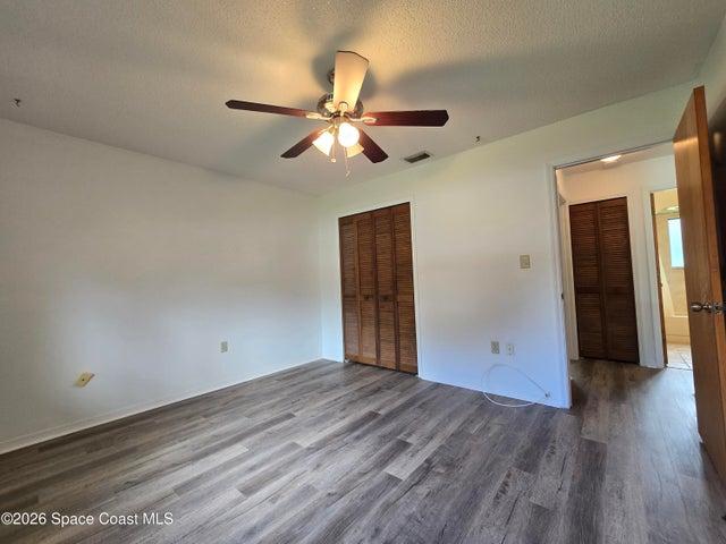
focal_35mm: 13
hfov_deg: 106.2
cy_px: 272
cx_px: 363
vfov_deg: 89.9
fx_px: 273
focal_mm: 2.2
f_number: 2.2
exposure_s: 1/60
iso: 200
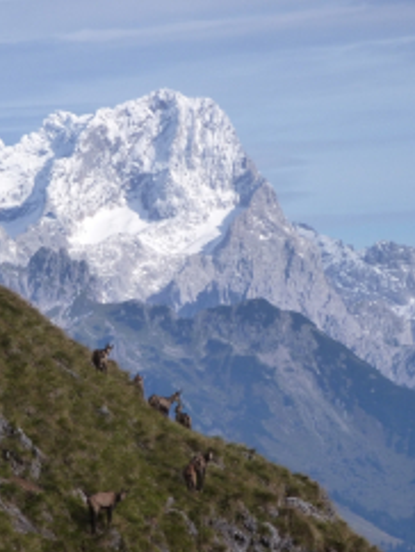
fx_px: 5074
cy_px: 301
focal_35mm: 318
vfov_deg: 6.2
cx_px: 141
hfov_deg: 4.7
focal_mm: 38.3
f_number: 5.5
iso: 160
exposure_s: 1/500
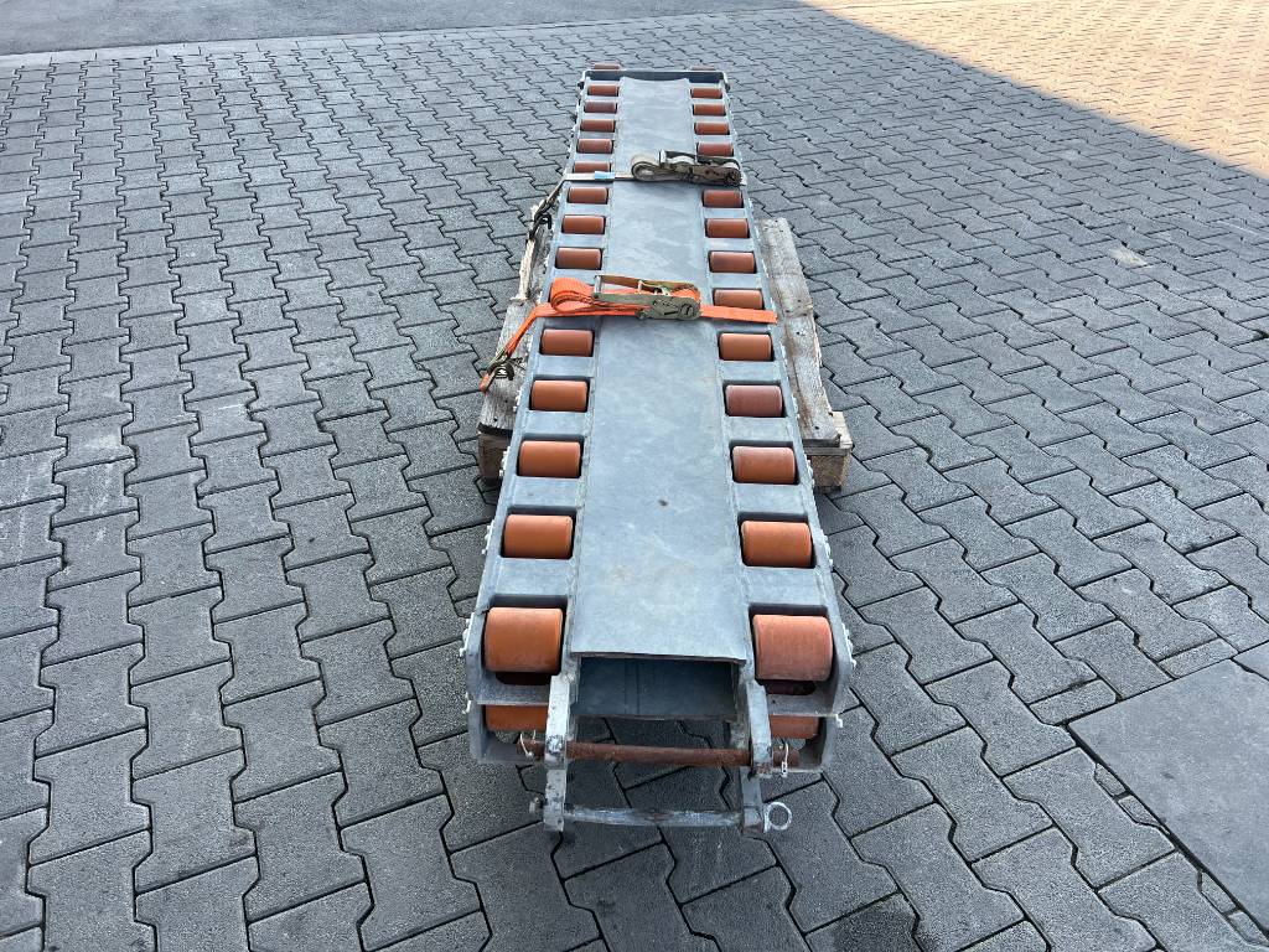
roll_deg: -3.0
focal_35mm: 26
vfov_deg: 53.1
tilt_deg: -36.8
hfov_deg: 67.3
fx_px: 953
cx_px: 634
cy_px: 476
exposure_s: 1/558
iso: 50
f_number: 1.5
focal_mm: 5.7
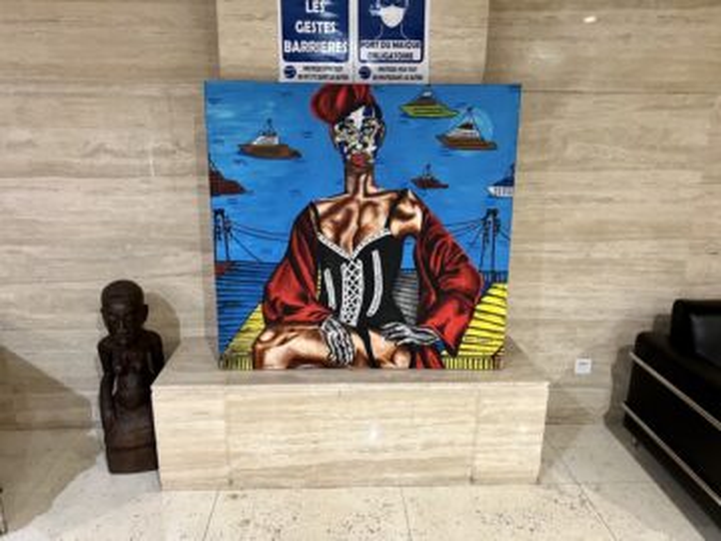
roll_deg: -0.8
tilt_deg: -16.1
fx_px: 542
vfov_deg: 53.1
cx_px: 360
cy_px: 270
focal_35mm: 26
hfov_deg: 67.3
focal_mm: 5.7
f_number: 1.5
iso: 640
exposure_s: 1/36
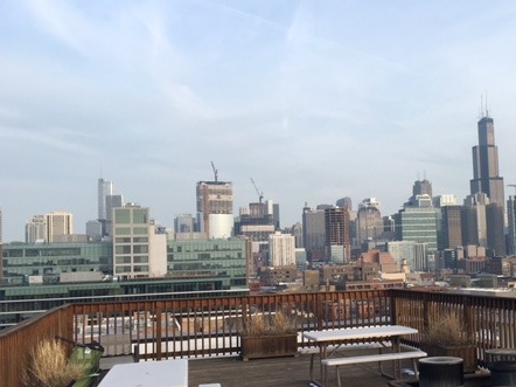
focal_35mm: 42
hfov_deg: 43.9
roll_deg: +2.0
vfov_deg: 34.2
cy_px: 234
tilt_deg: +4.7
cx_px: 360
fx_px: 626
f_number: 2.2
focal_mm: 4.15
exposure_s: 1/463
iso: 25
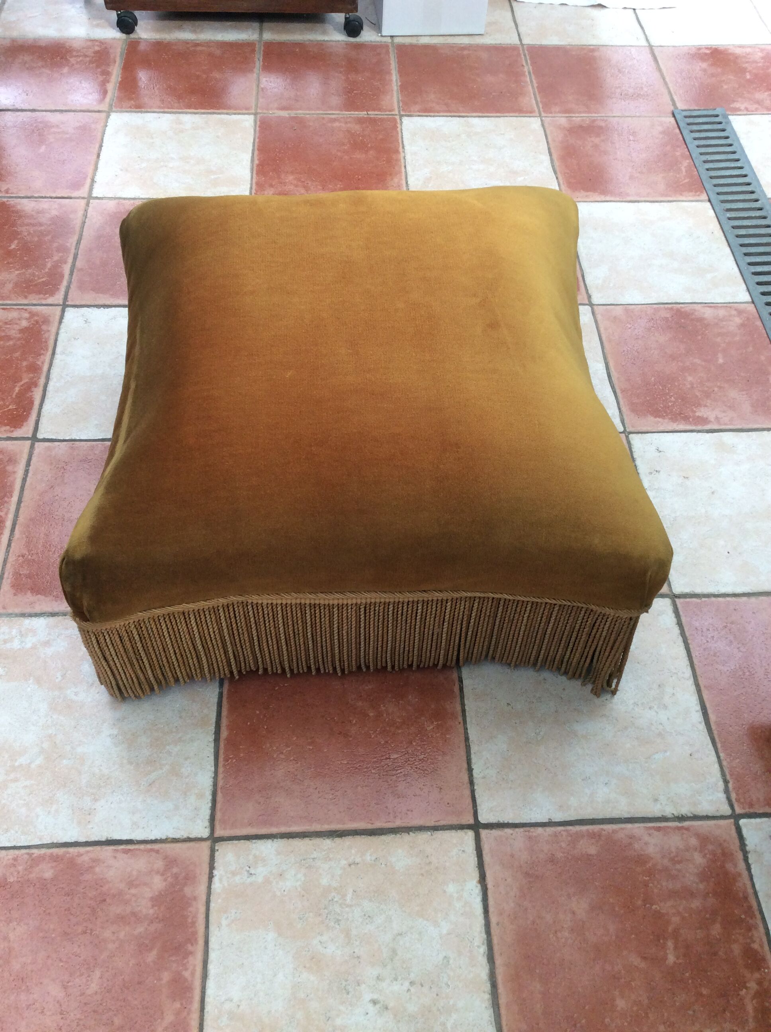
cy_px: 516
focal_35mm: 32
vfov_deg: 56.9
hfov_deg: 44.1
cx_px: 386
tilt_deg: -53.7
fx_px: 953
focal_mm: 3.3
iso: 50
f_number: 2.4
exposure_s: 1/100
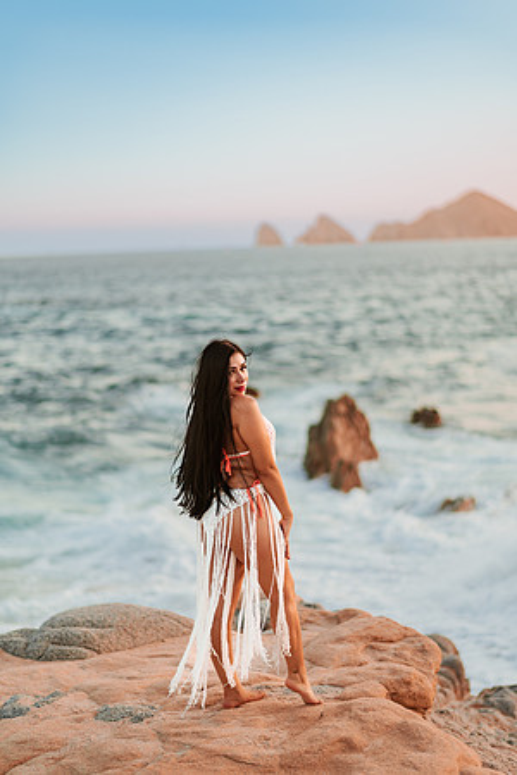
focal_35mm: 58
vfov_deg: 34.5
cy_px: 388
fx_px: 1249
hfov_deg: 23.4
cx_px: 258
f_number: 1.4
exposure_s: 1/1000
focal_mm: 58
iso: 100
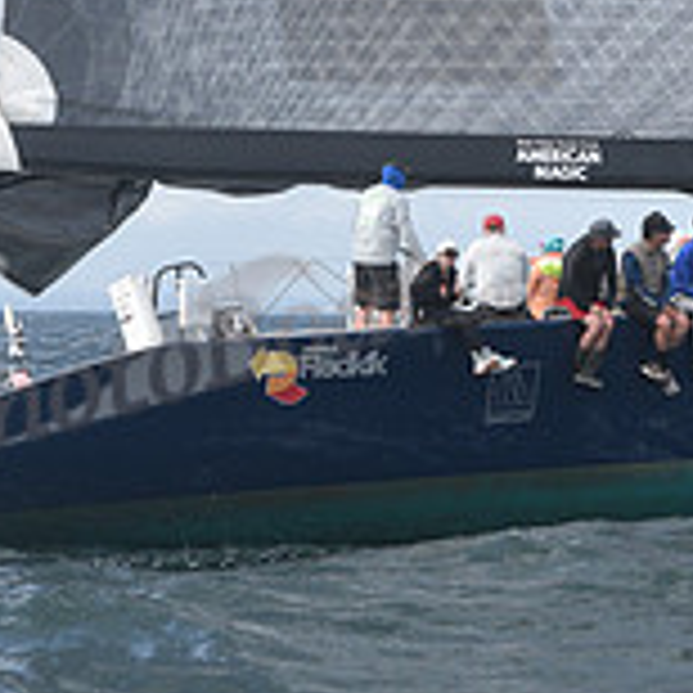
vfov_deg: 7.8
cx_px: 788
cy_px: 52
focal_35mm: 224
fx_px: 5074
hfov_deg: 7.8
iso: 200
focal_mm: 70
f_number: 5.6
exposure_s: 1/1250
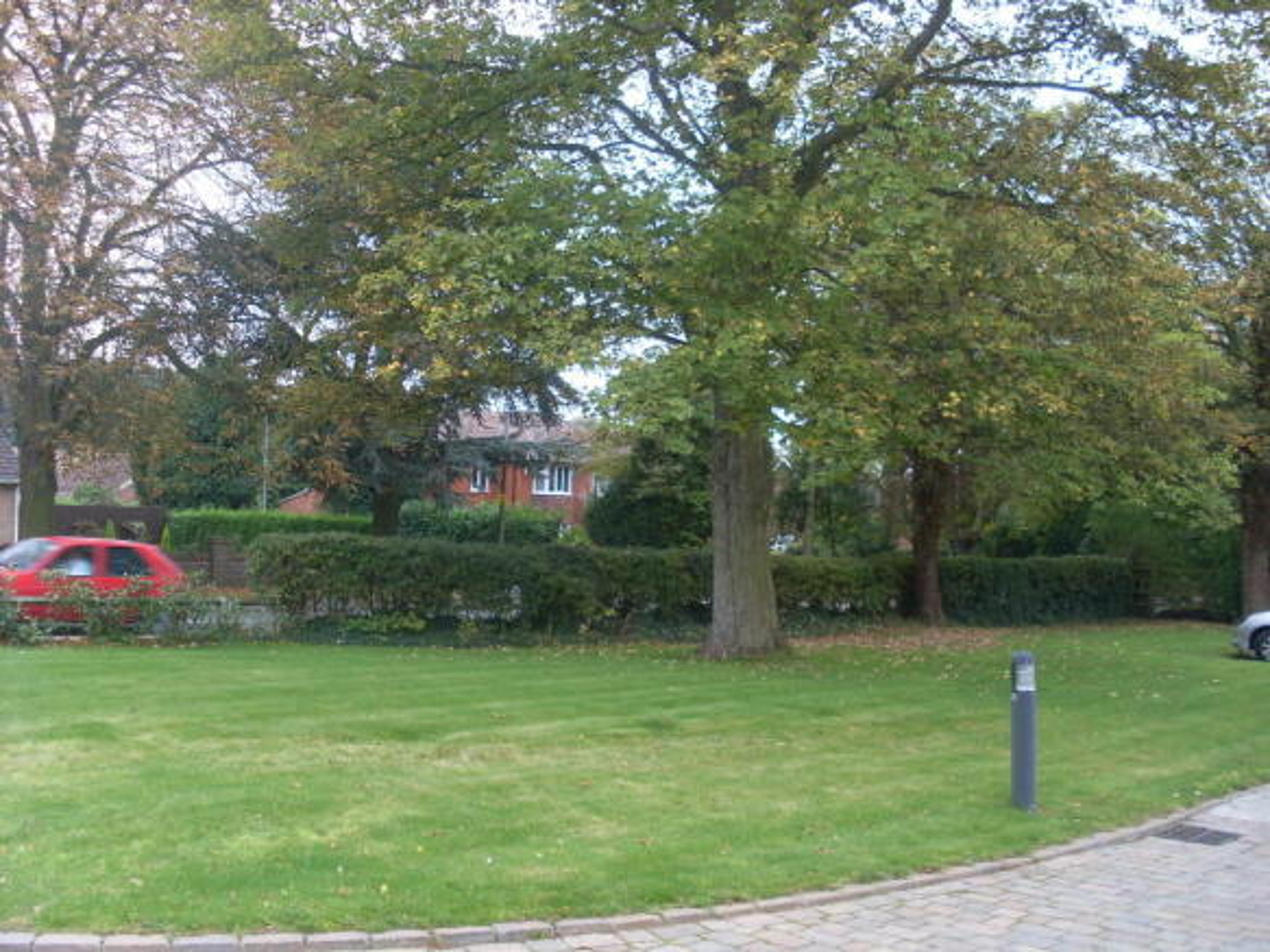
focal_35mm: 38
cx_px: 635
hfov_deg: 49.0
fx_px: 1394
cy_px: 476
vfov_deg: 37.7
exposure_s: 1/60
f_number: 3
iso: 100
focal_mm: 6.3
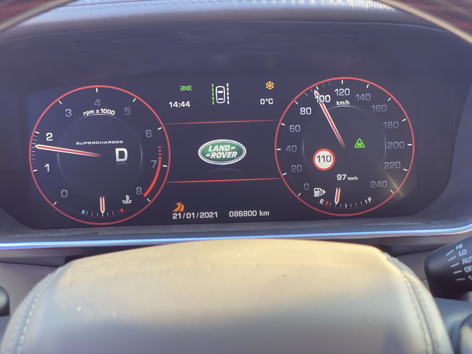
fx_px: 709
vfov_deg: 28.0
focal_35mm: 52
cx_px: 236
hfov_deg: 36.8
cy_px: 177
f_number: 2
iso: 80
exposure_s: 1/122
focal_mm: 6
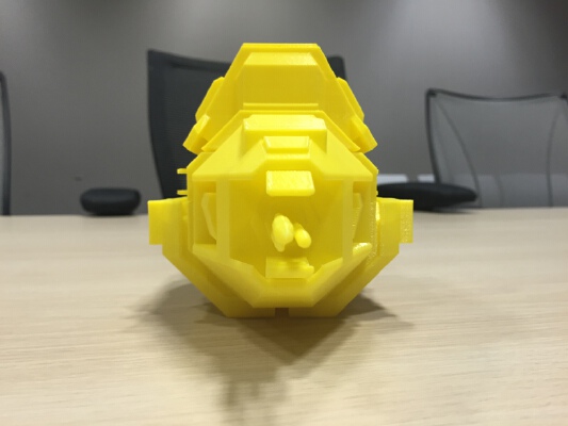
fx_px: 476
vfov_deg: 48.2
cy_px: 213
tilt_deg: -4.6
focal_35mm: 29
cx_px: 284
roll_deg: +0.5
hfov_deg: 61.6
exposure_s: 1/30
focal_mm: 4.15
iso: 40
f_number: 2.2
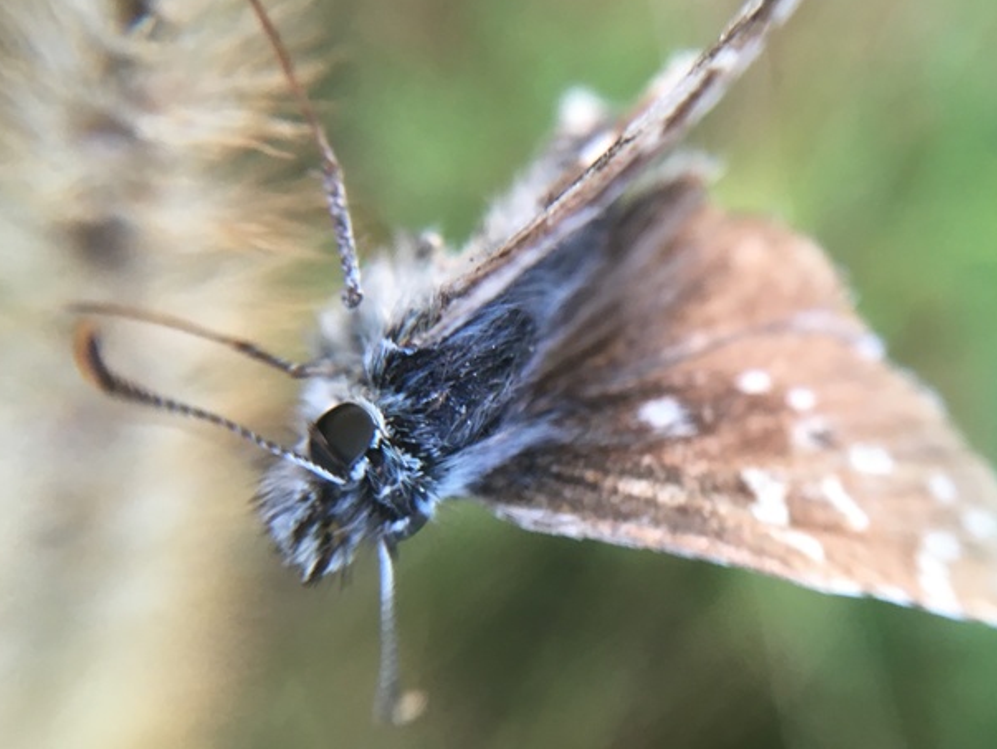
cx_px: 656
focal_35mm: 41
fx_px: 1182
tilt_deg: -77.5
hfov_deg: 45.1
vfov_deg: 35.1
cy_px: 299
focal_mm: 4.15
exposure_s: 1/33
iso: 40
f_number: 2.2
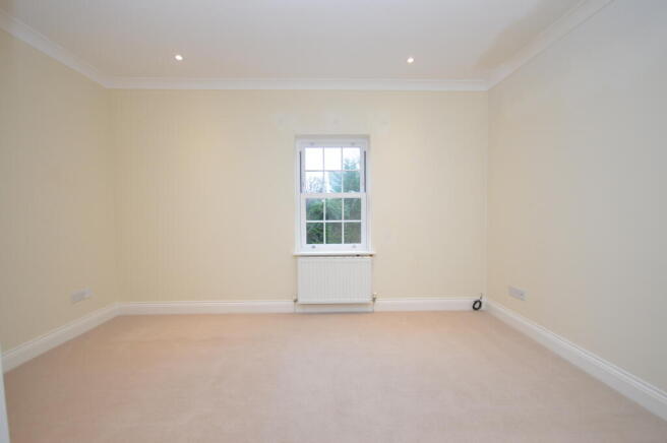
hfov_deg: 100.4
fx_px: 278
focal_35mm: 15
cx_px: 334
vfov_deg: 77.2
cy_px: 222
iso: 400
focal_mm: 10
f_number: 4
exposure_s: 1/60
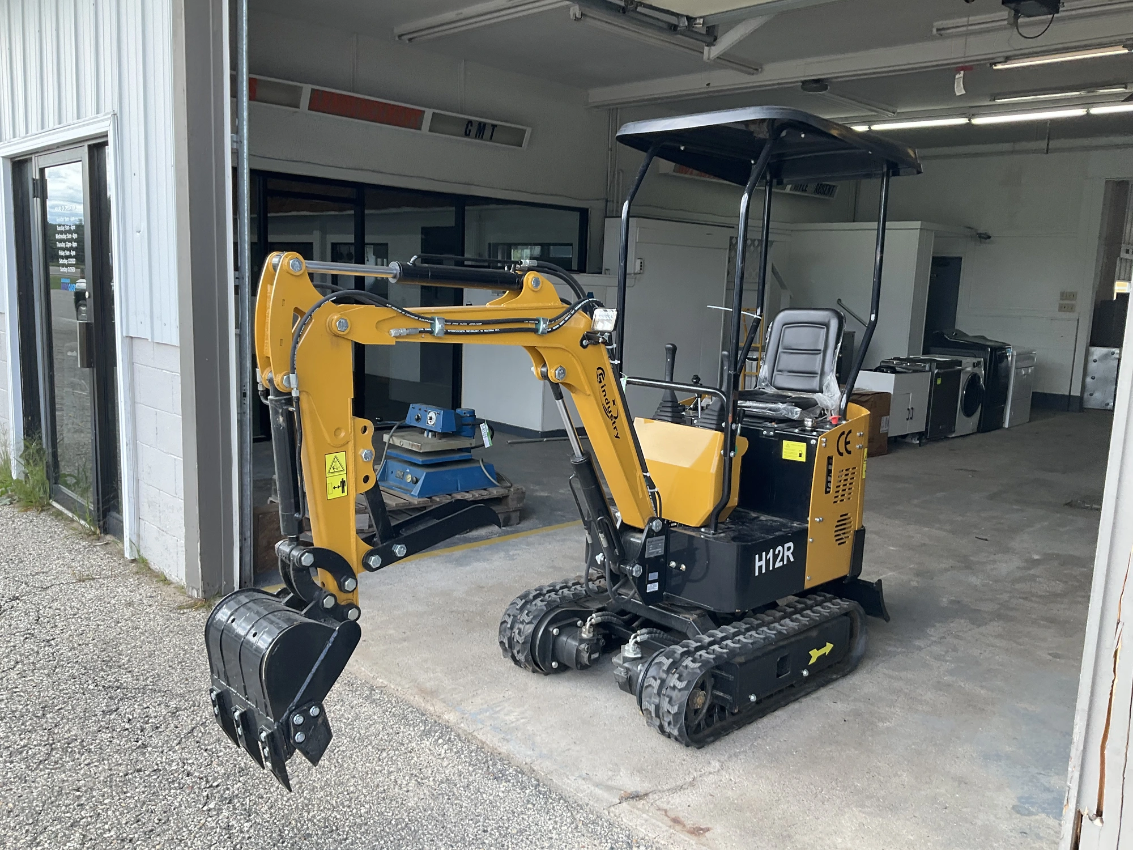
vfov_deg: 48.2
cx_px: 566
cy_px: 425
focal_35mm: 29
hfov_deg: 61.7
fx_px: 949
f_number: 1.8
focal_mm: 3
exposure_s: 1/148
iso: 25
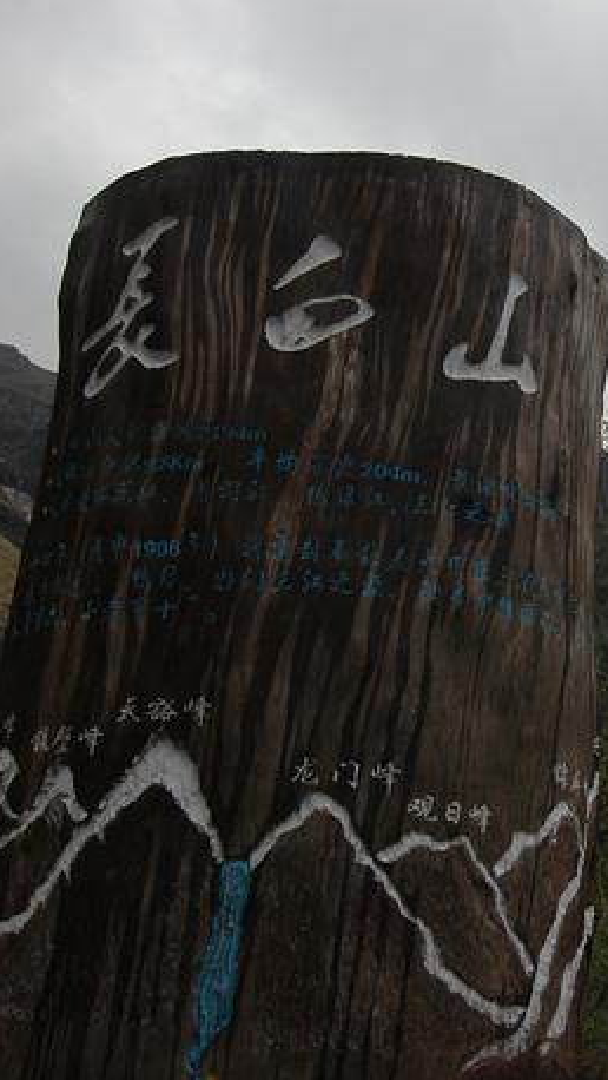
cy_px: 541
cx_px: 667
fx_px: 1374
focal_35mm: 48
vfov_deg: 42.9
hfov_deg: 23.4
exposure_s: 1/160
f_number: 8
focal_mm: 20
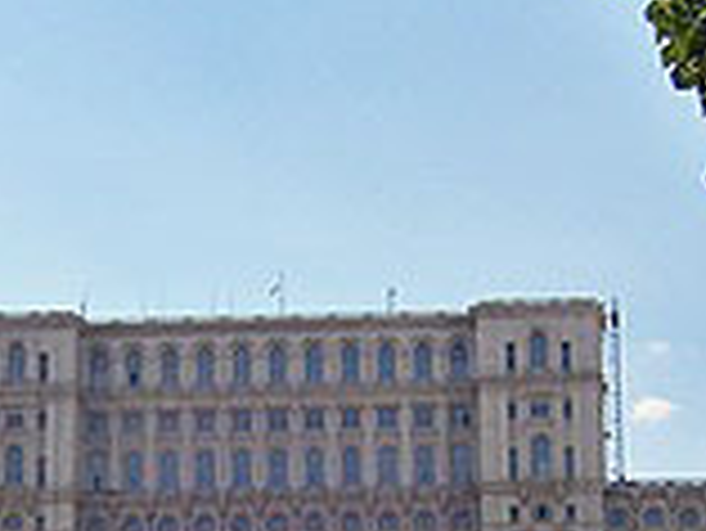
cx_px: 279
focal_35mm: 103
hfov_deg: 19.0
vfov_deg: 14.1
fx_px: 2102
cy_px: 558
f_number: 4.5
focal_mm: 6
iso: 80
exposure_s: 1/1250
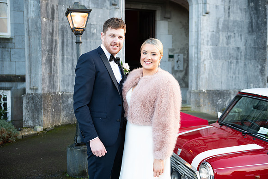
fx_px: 328
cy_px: 90
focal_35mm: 44
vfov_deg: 30.5
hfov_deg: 44.5
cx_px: 134
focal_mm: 44
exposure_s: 1/160
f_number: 3.5
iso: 250
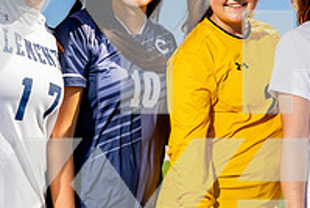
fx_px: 603
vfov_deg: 19.2
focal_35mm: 70
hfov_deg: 28.6
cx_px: 212
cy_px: 32
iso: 100
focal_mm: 24
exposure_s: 1/250
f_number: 8
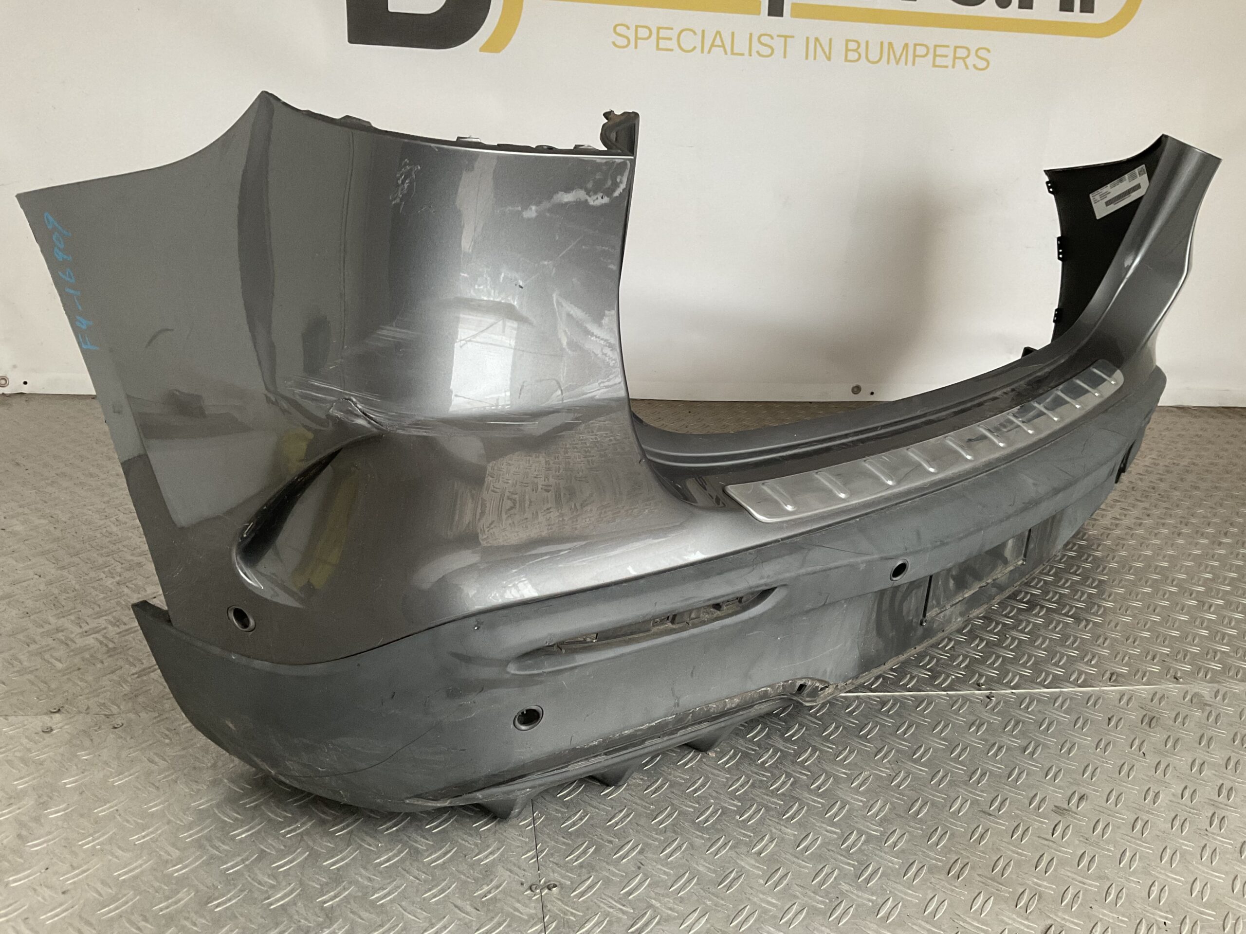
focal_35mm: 29
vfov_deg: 48.2
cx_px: 623
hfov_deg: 61.7
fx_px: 1044
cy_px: 467
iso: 125
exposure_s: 1/60
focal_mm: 3
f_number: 1.8
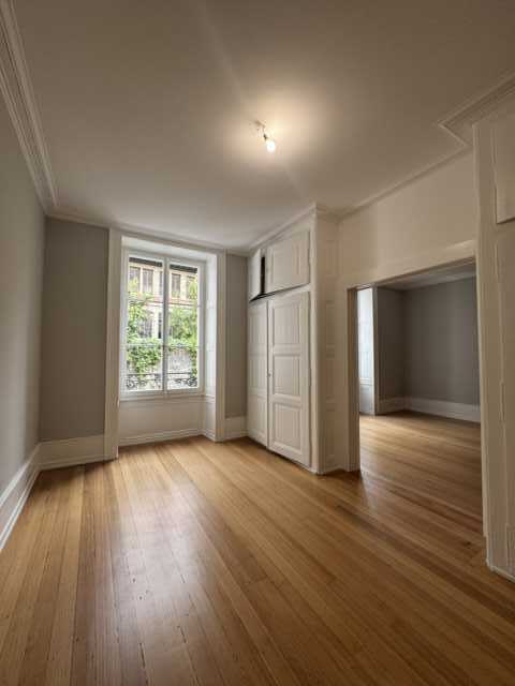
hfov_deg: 85.7
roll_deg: -1.4
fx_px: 278
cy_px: 343
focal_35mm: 14
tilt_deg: +2.2
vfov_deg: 102.1
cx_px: 258
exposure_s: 1/100
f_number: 2.2
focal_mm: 2.22
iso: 125
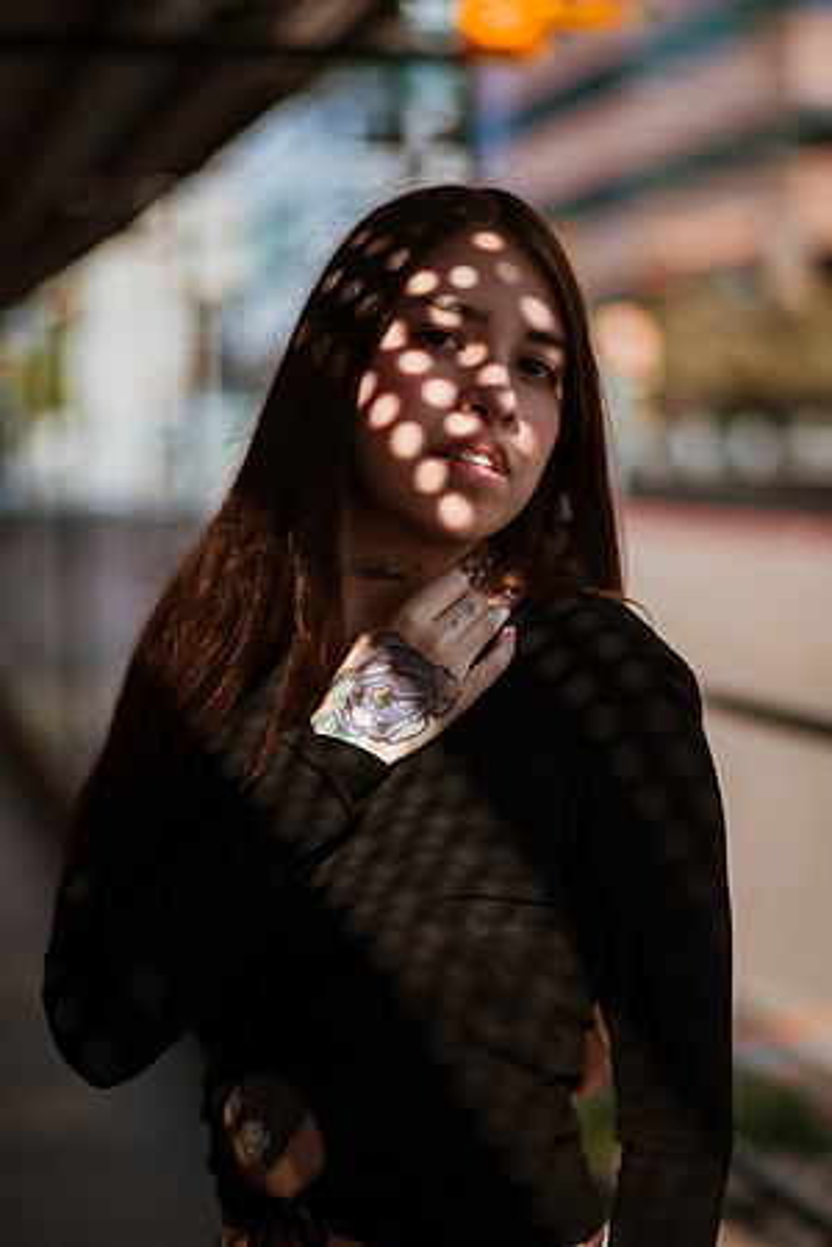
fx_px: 2011
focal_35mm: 58
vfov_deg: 34.5
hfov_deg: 23.4
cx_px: 416
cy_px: 624
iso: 50
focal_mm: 58
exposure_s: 1/1250
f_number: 1.4
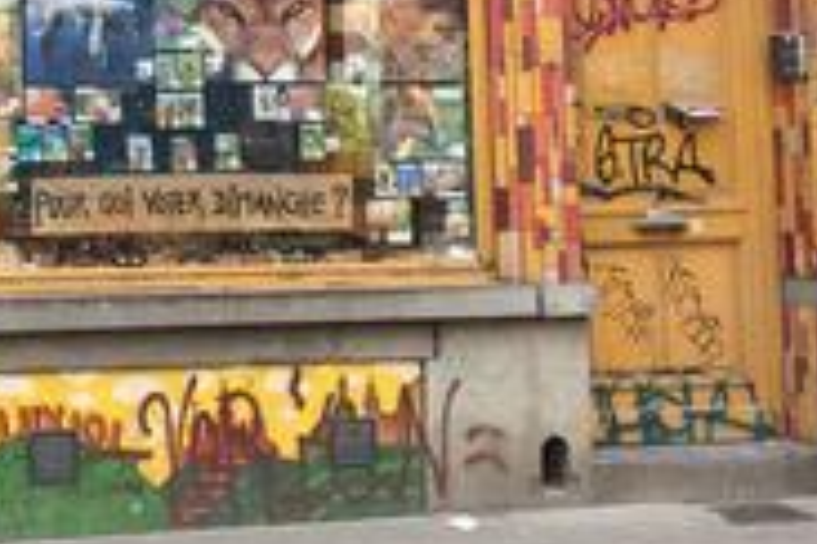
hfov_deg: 22.3
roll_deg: +0.6
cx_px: 16
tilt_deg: +3.5
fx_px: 1997
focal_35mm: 88
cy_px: 0
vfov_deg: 15.3
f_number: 2.2
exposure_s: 1/387
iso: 32
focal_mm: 4.15
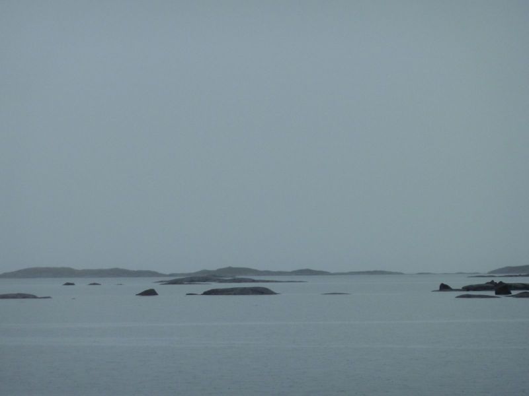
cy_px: 198
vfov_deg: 5.7
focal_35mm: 260
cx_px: 264
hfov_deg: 7.6
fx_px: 3973
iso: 160
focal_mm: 42.6
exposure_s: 1/640
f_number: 4.7
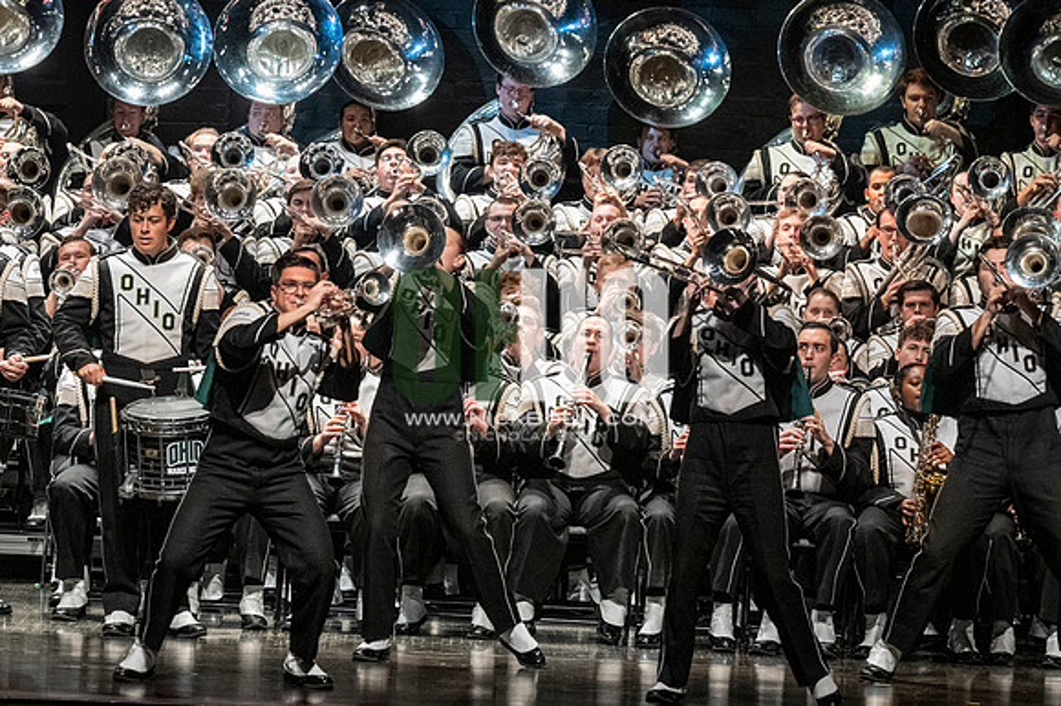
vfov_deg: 5.9
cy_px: 353
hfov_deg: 8.9
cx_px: 530
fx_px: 6833
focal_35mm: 232
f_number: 4
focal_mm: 155
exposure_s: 1/500
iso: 4000
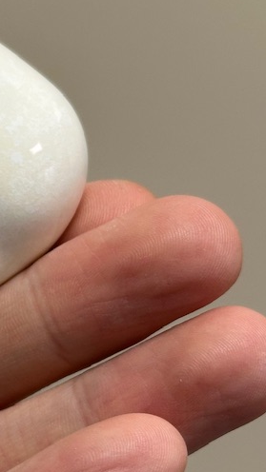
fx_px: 1693
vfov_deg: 15.9
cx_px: -229
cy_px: 324
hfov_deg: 8.6
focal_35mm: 135
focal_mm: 6.86
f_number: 1.78
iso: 64
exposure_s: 1/100
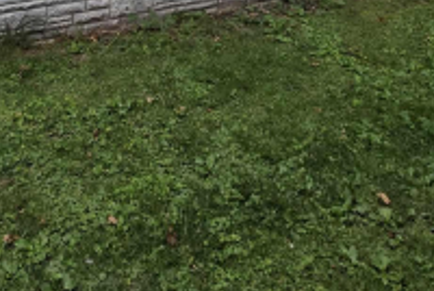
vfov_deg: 23.1
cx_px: 105
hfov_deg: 42.1
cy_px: -165
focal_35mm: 45
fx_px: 543
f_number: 1.9
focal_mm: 2.2
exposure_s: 1/2000
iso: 160
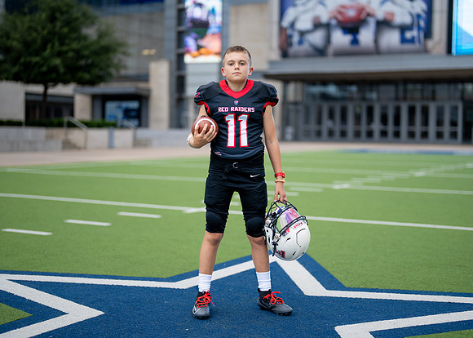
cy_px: 162
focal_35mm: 60
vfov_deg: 23.7
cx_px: 250
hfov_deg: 32.8
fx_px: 804
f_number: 1.2
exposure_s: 1/1600
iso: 100
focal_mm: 50
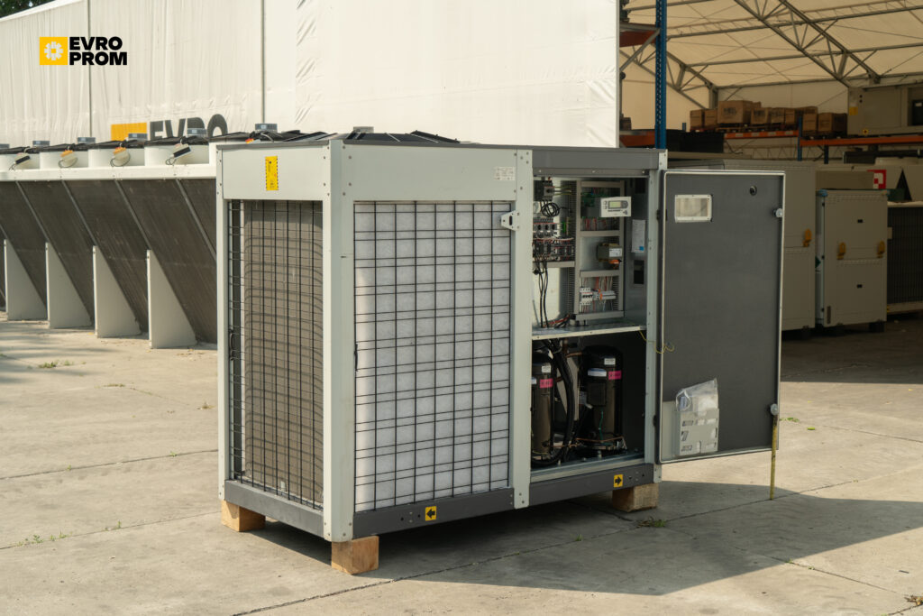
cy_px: 308
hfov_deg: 38.9
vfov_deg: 26.5
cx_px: 462
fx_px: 1308
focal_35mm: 51
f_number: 9
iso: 100
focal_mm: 51
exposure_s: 1/100
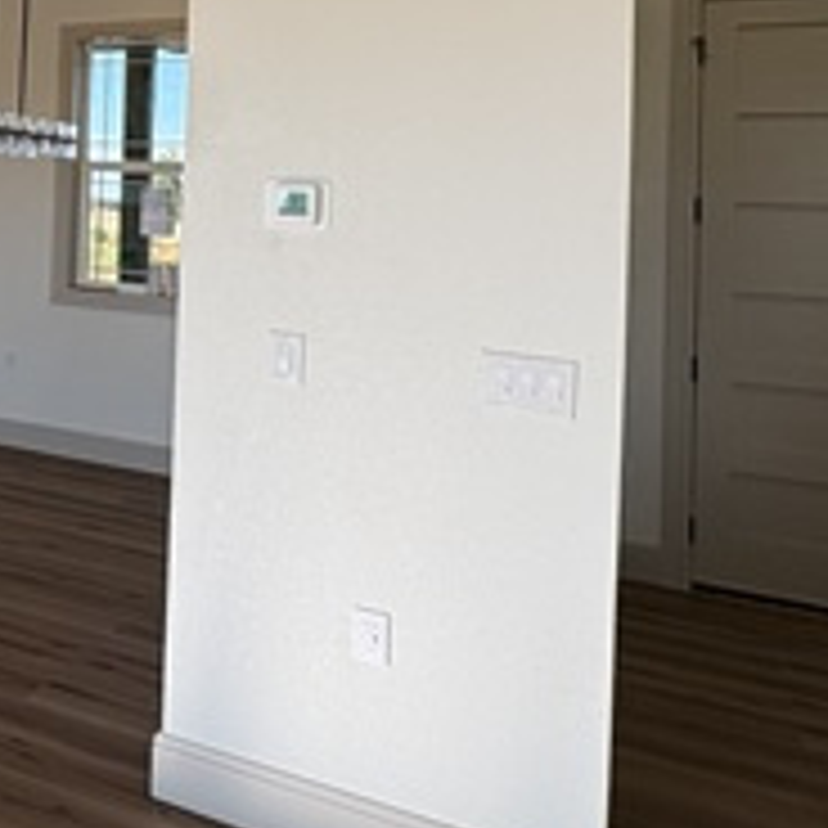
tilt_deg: +1.8
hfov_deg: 30.6
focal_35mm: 43
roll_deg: -2.5
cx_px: -252
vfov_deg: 37.8
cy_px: 166
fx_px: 1164
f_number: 2.2
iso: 50
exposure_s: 1/218
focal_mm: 2.22
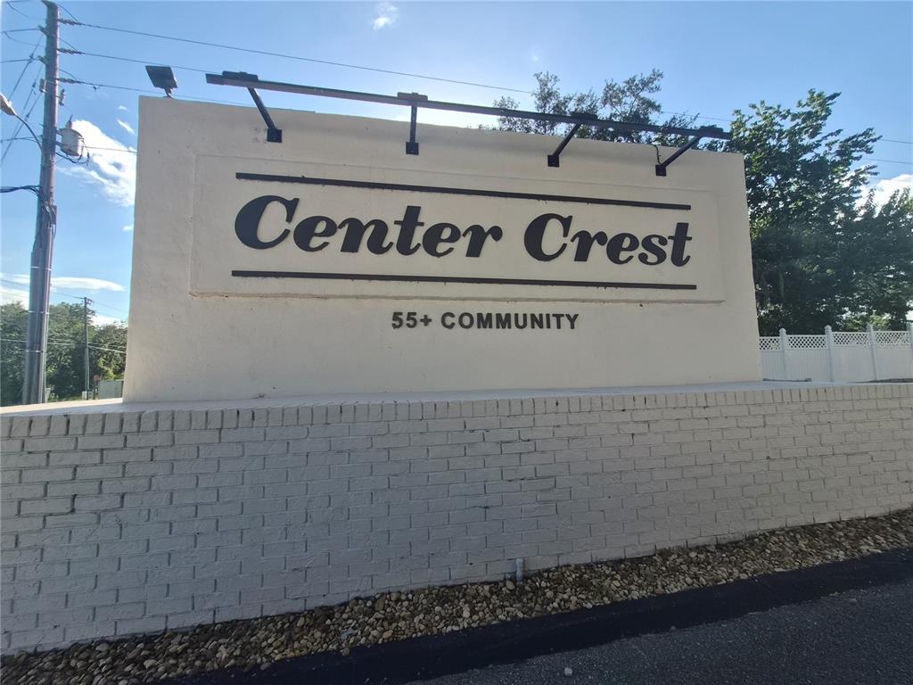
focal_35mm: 13
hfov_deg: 106.2
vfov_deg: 89.9
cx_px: 456
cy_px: 342
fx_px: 343
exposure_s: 1/826
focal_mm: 1.7
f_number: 2.2
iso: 25
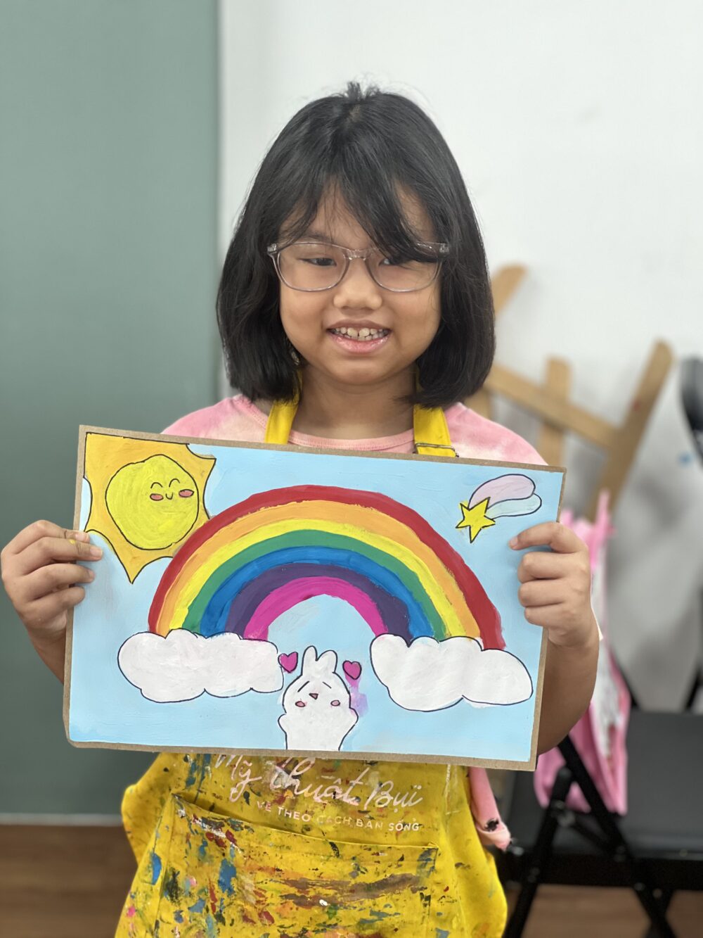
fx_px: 2085
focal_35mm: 77
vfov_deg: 25.3
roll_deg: -1.6
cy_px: 469
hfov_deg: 19.1
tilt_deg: -16.3
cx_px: 352
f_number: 2.8
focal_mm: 9
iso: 160
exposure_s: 1/50
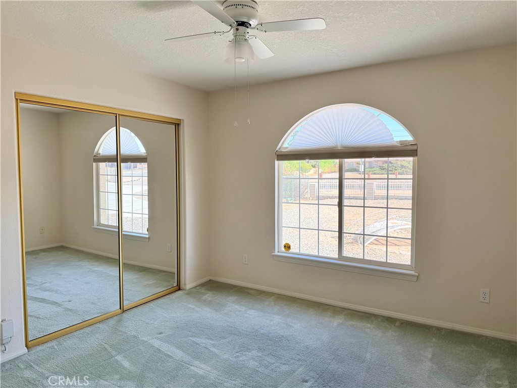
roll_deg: +0.3
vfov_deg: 56.8
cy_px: 194
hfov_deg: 71.6
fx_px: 358
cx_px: 258
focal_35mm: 24
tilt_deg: -3.4
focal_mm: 6.76
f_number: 1.78
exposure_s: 1/607
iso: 100
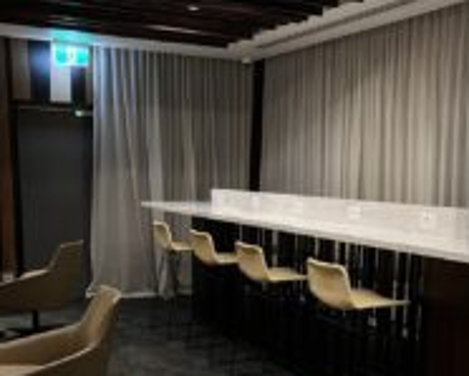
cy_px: 298
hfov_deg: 37.9
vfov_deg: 30.2
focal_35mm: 49
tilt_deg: -11.7
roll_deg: -0.9
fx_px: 681
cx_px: 272
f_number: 1.6
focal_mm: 5.1
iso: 640
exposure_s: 1/25
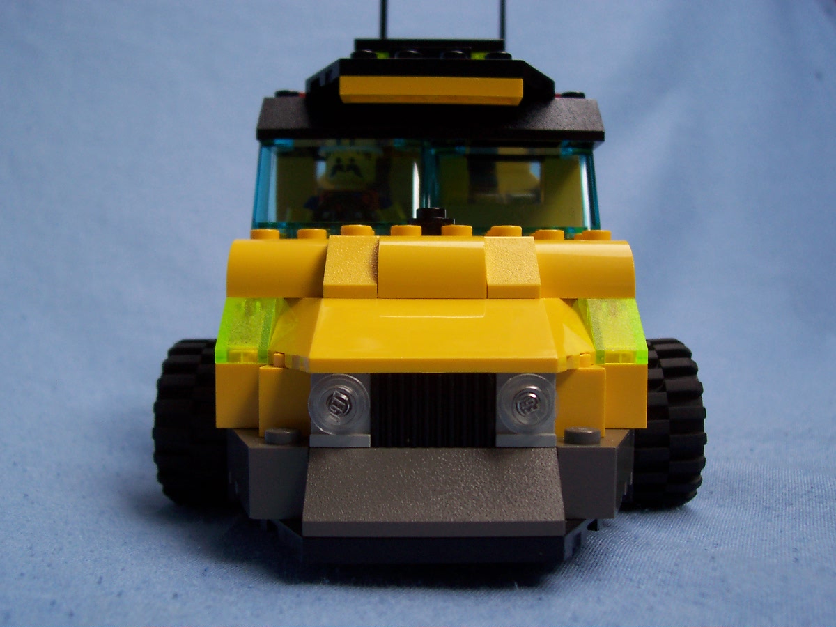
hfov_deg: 50.1
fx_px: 894
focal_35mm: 37
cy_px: 314
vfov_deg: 38.7
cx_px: 418
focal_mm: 5.6
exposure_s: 1/250
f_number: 2.8
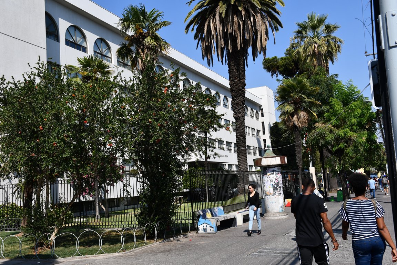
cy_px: 132
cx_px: 198
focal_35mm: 39
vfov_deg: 34.2
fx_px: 430
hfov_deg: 49.6
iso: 100
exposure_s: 1/320
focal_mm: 26
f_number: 9
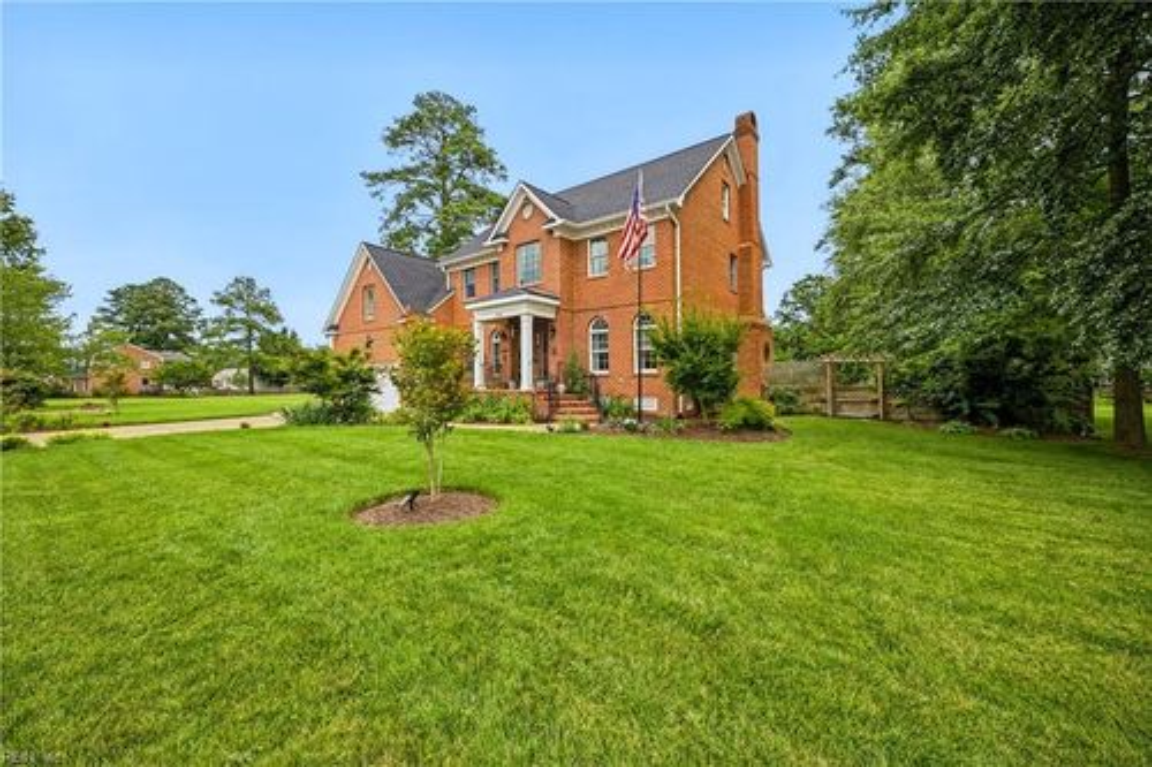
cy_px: 384
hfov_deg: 106.3
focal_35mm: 14
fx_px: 432
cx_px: 576
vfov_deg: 83.2
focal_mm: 9
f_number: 8
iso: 250
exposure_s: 1/160
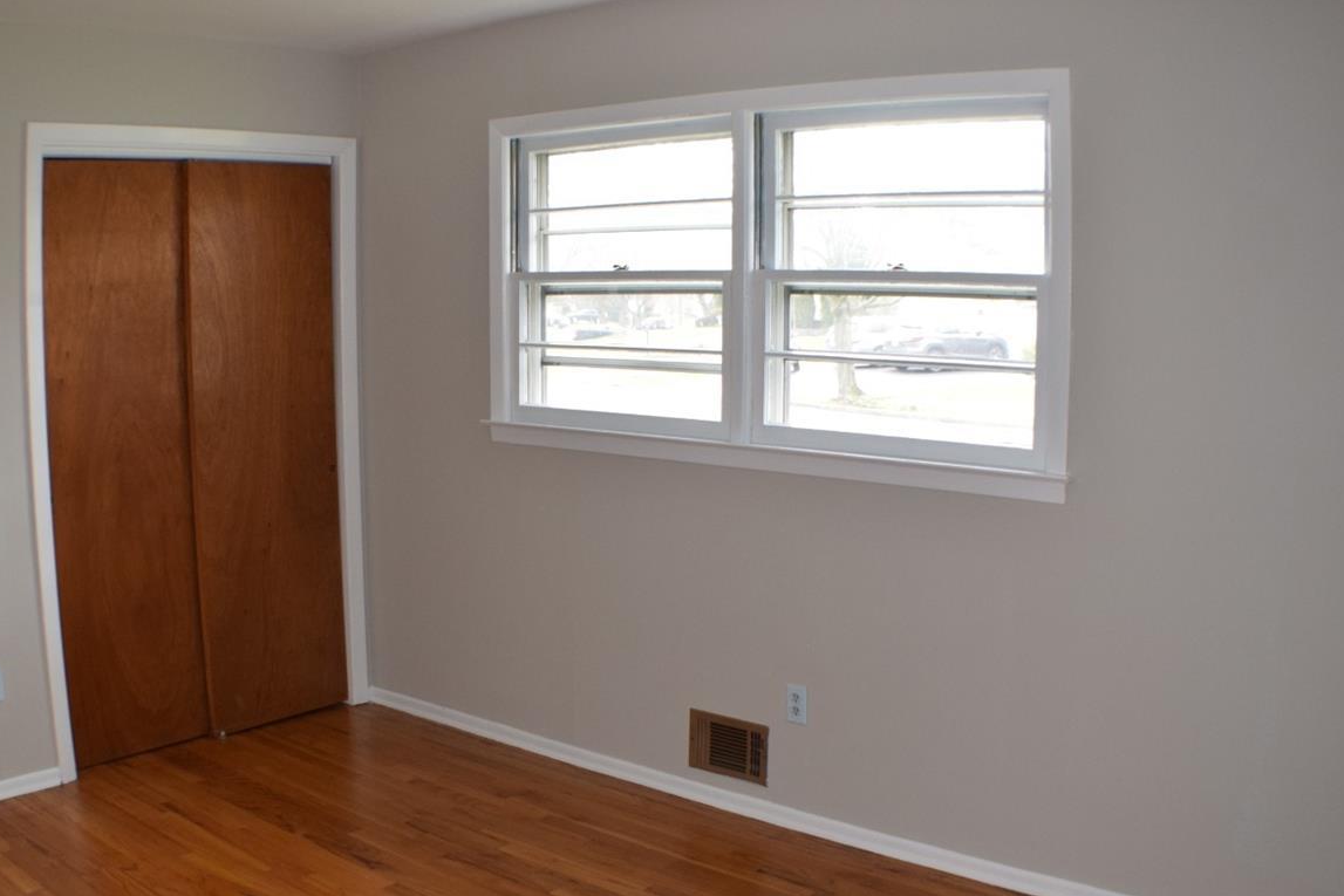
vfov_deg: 26.4
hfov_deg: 38.9
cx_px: 616
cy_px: 546
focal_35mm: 51
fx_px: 1904
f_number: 5
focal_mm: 26
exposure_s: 1/100
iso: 800
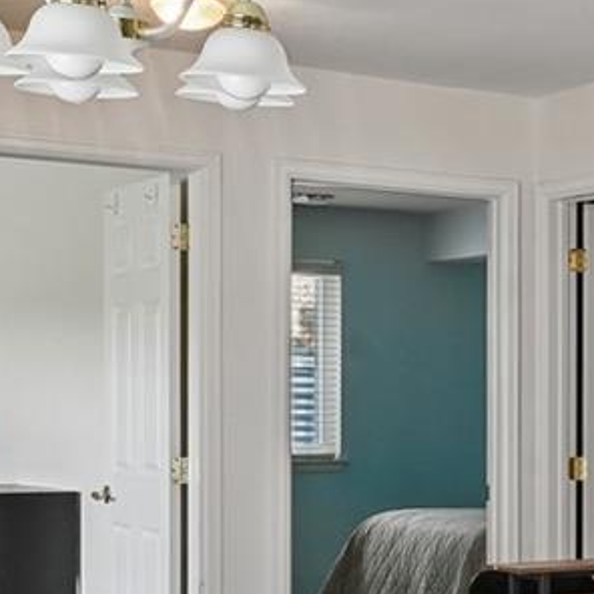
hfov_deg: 15.3
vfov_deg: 18.4
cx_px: 1138
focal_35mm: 94
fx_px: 1831
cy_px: 419
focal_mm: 20.5
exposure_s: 1/15
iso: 400
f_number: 10
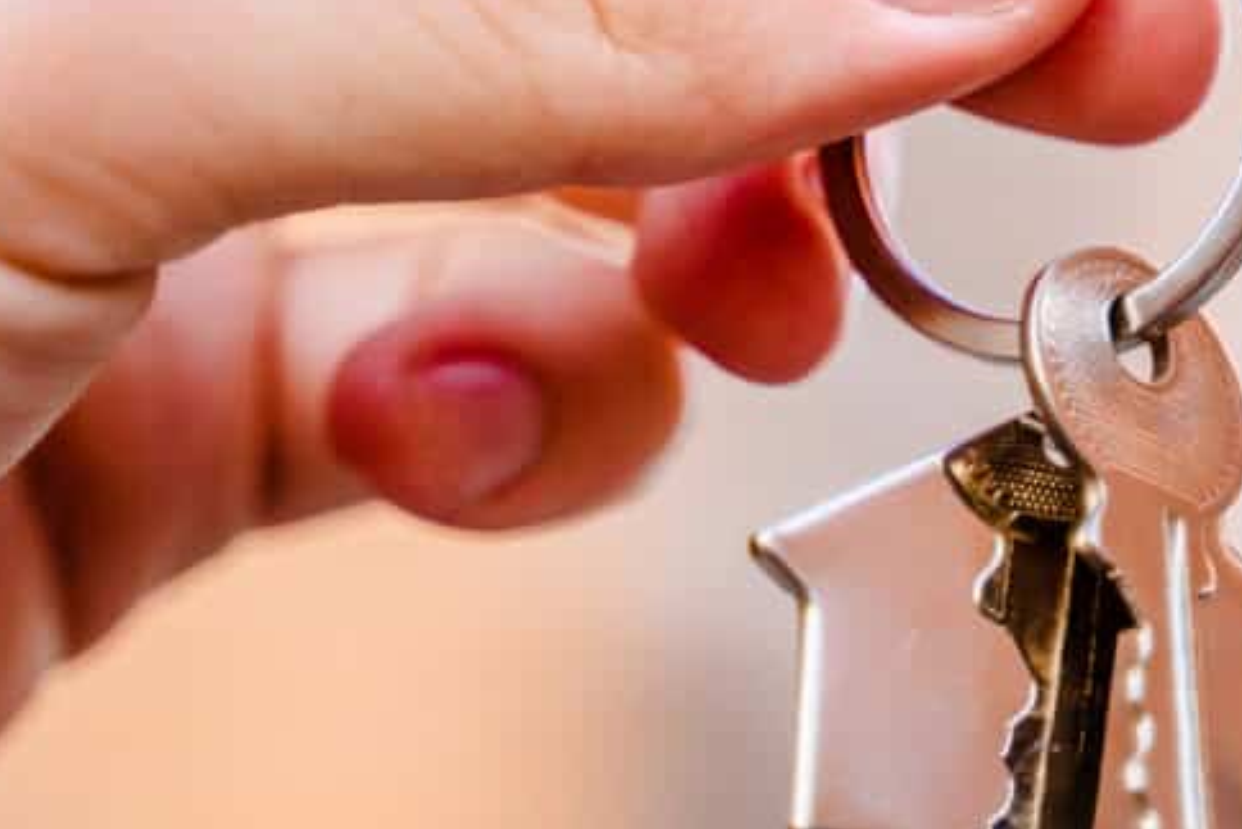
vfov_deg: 5.8
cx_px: 1157
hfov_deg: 8.6
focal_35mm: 238
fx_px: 8213
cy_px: 54
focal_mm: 75
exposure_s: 1/160
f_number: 2.8
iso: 320
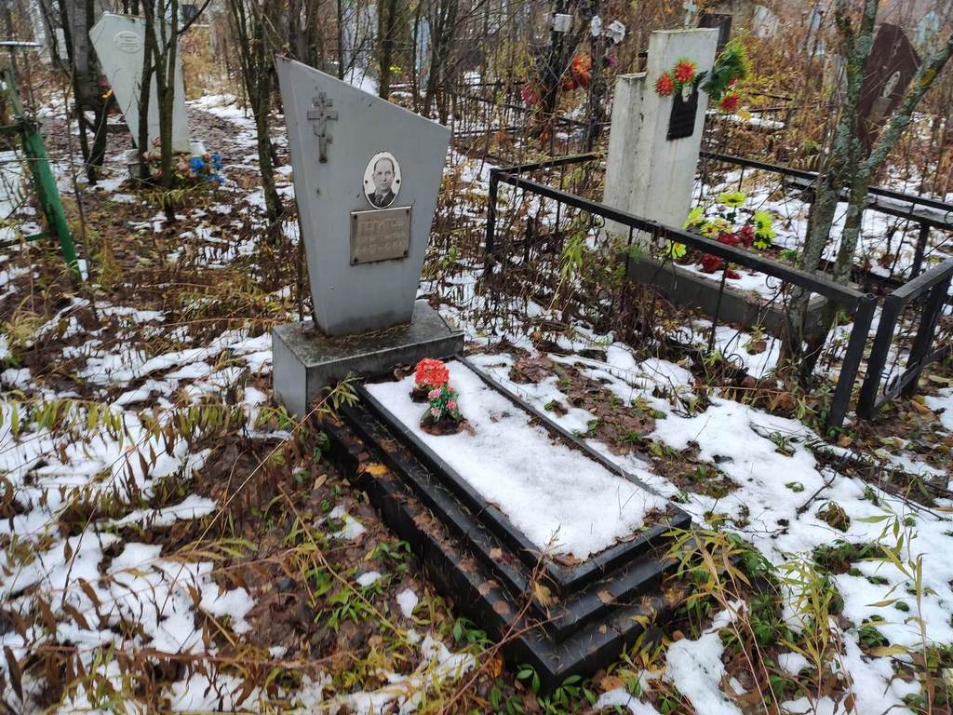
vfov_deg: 53.1
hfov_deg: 67.3
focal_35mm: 26
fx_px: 716
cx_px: 476
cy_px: 358
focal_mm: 4.77
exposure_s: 1/60
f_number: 1.75
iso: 175
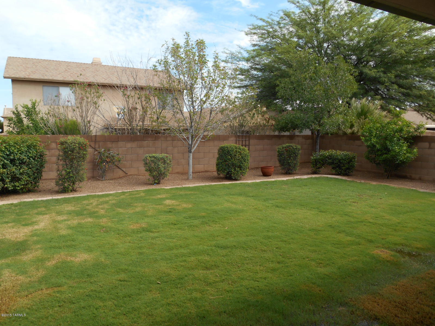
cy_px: 163
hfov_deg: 67.3
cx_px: 218
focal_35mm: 26
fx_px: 327
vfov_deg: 53.1
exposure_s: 1/500
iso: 80
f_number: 3.4
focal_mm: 4.7
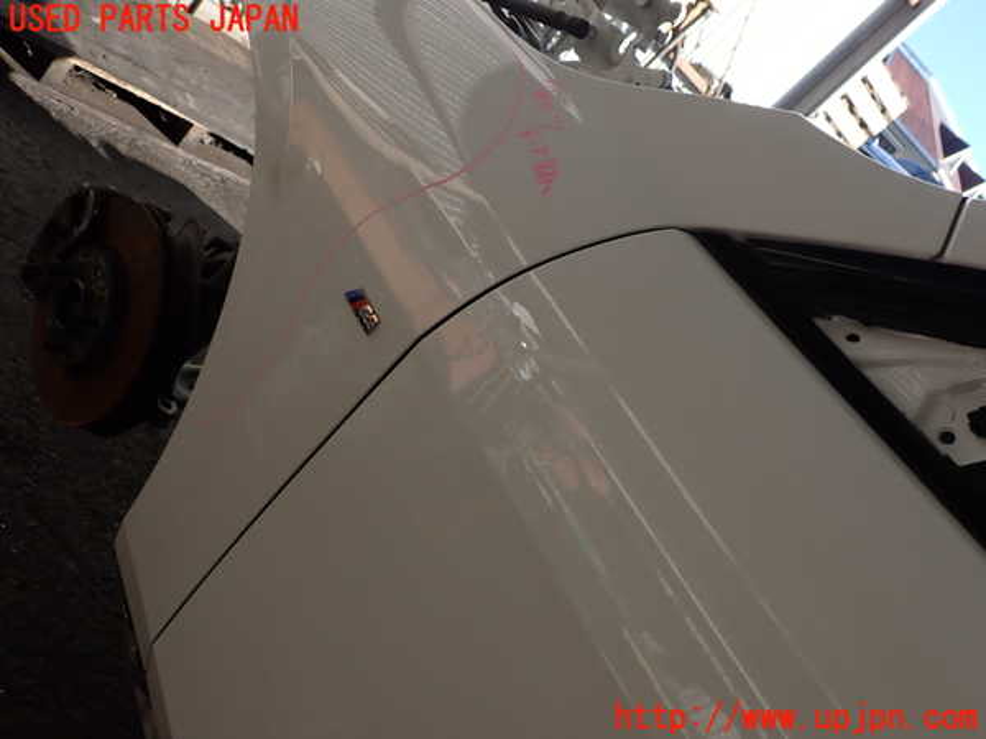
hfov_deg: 60.0
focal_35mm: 30
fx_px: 855
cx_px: 493
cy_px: 370
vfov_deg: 46.8
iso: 100
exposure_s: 1/500
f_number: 3.2
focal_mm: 5.4
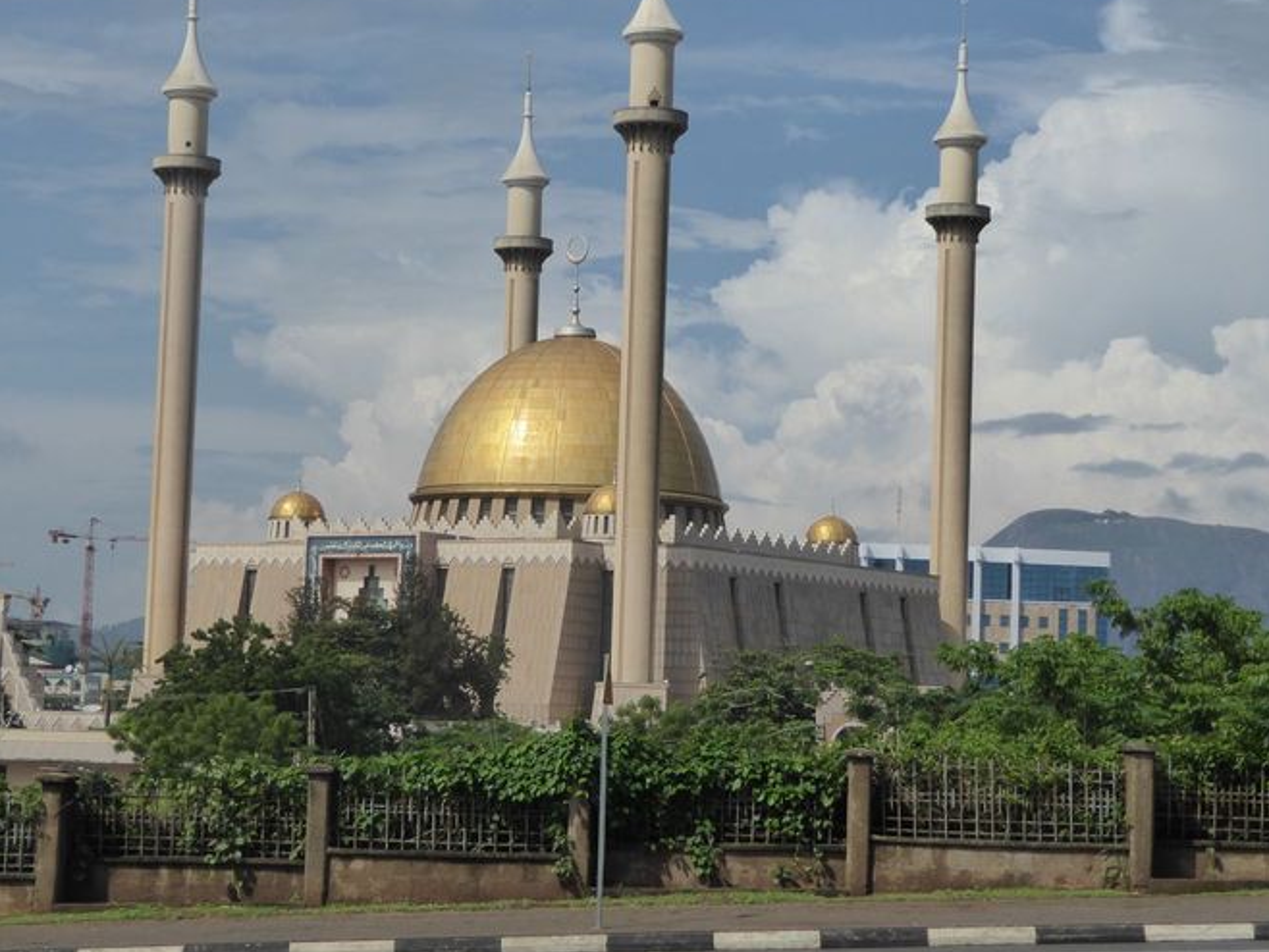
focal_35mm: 96
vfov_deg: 15.4
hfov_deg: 20.4
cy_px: 457
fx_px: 3521
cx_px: 598
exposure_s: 1/800
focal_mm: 13.2
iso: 160
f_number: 6.3
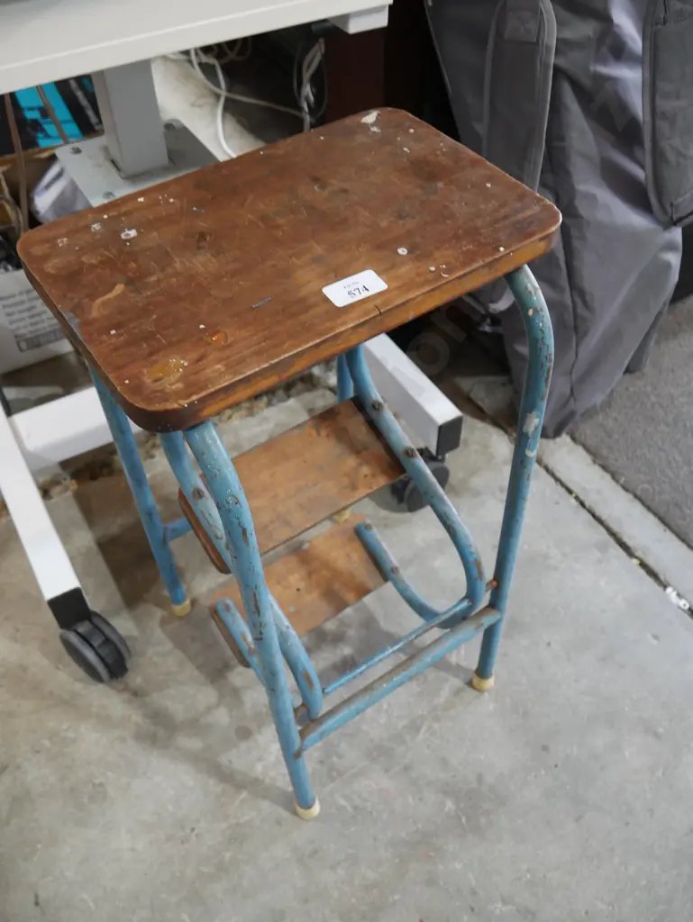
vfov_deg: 59.9
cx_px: 346
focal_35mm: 30
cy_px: 461
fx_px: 800
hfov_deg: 46.8
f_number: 4.5
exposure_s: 1/60
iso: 800
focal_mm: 15
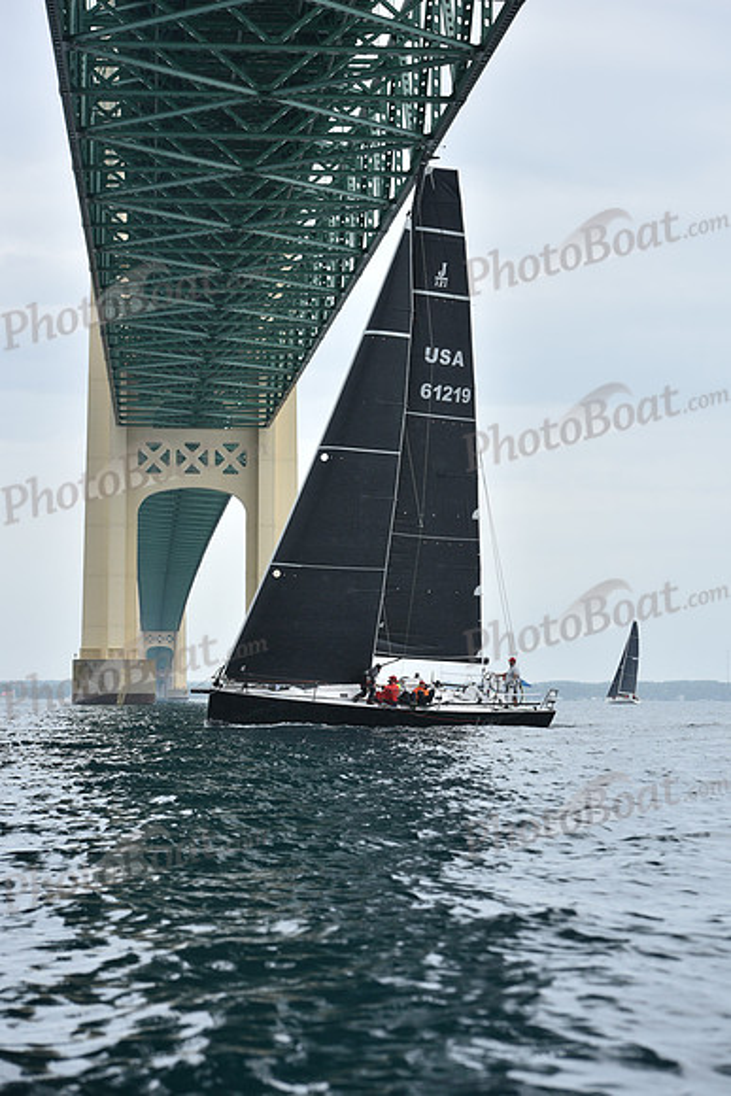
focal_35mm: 90
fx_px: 2739
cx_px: 366
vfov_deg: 22.6
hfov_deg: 15.2
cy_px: 548
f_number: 5.6
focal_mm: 90
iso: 250
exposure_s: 1/800
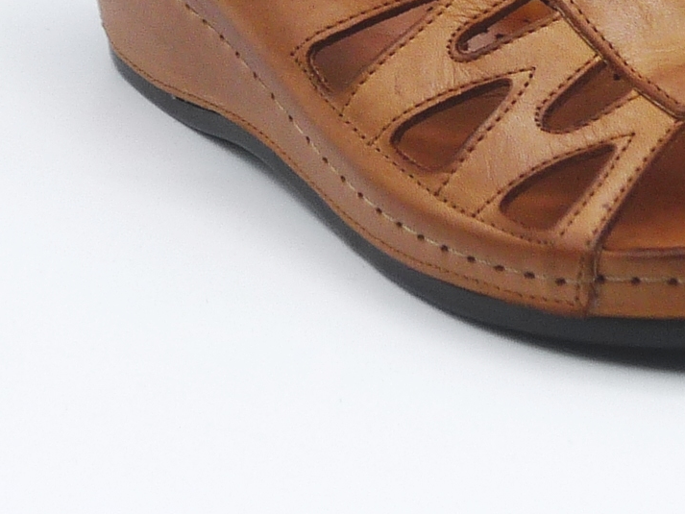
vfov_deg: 13.3
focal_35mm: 110
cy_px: -23
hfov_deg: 17.7
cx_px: 551
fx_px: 2177
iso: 100
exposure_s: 1/250
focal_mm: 4.8
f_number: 4.5
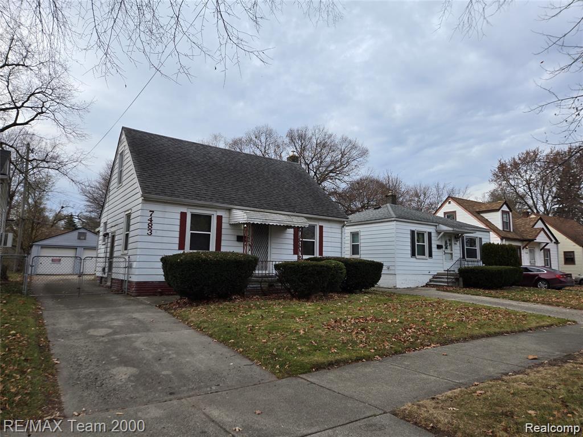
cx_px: 292
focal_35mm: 23
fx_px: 387
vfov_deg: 58.9
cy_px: 218
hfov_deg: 73.9
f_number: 1.8
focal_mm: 5.4
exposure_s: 1/310
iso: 25
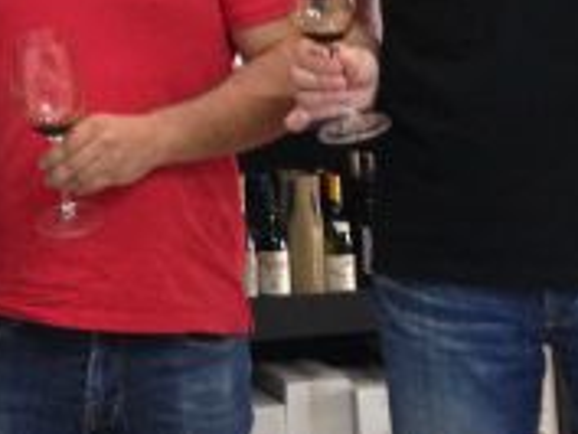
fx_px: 1554
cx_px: 111
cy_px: -106
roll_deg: +1.6
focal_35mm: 93
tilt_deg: +5.4
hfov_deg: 20.8
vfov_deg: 15.3
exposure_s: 1/20
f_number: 2.4
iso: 200
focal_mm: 4.12
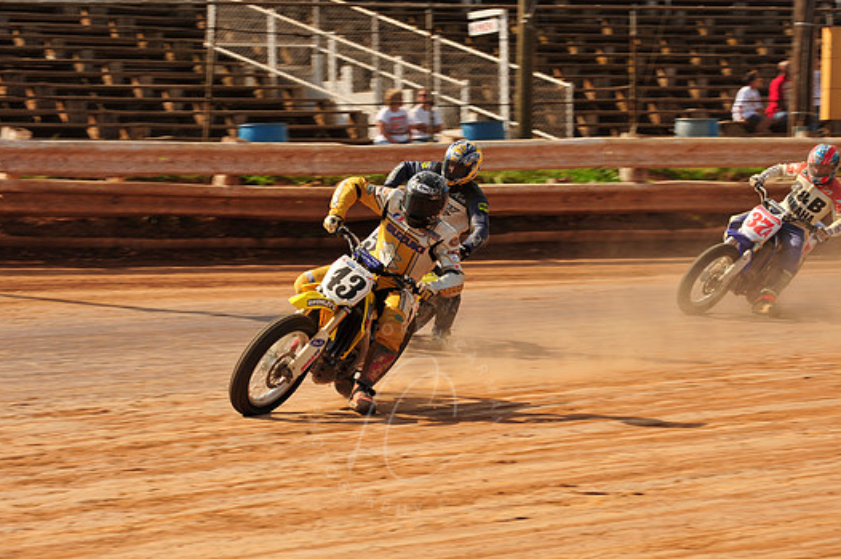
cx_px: 405
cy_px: 272
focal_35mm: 149
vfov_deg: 9.2
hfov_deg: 13.8
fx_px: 3478
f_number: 10
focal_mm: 135
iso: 200
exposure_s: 1/400
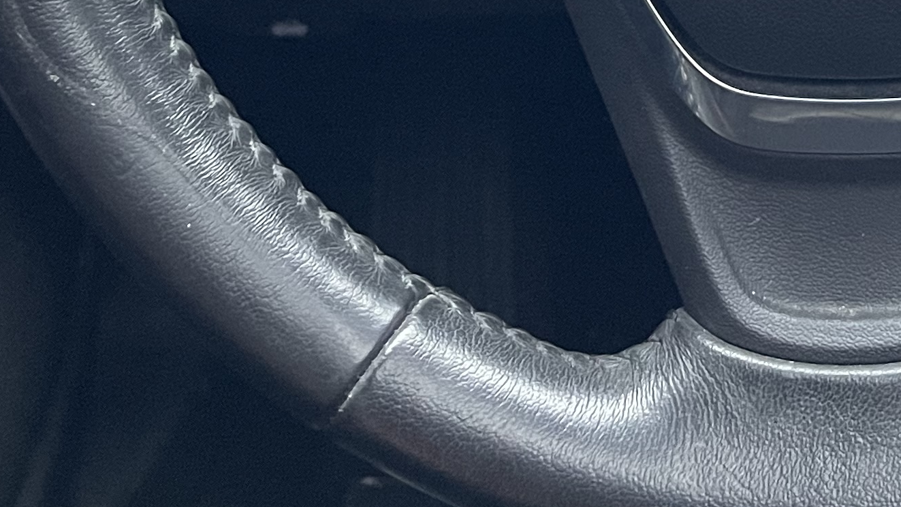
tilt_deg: -25.2
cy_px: -384
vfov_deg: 13.2
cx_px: 843
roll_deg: -0.2
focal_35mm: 83
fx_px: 1983
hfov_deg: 24.7
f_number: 1.6
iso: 500
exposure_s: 1/50
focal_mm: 5.1
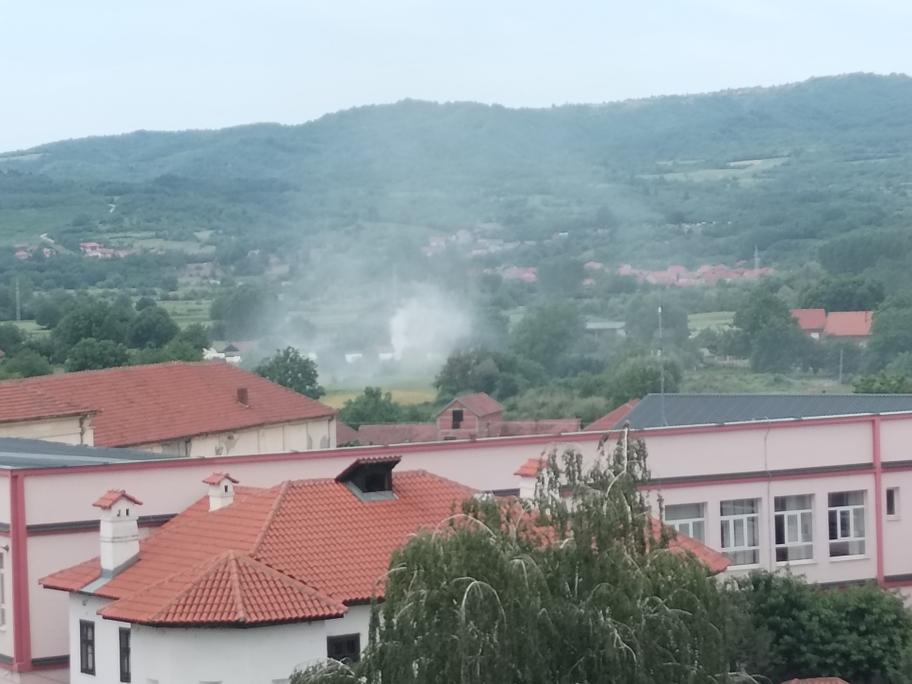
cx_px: 456
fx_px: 3214
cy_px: 342
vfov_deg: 12.1
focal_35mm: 122
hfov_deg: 16.1
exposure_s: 1/854
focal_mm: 4.75
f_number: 1.8
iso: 100
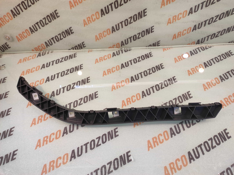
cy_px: 88
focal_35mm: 17
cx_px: 117
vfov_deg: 74.7
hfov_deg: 91.1
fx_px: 115
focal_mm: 4.74
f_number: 1.79
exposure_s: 1/33
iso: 175
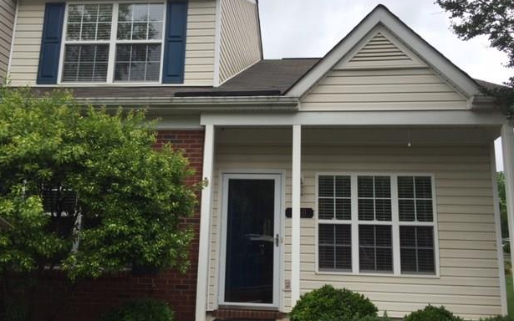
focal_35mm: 32
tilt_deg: +10.5
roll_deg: -3.1
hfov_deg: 59.7
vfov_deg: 39.4
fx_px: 448
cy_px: 158
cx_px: 266
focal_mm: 4.15
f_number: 2.2
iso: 32
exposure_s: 1/920
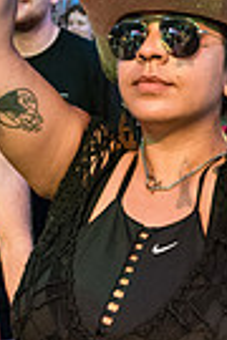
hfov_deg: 16.9
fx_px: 757
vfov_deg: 25.4
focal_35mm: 80
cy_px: 184
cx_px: 184
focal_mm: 24
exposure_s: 1/200
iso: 4000
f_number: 3.5
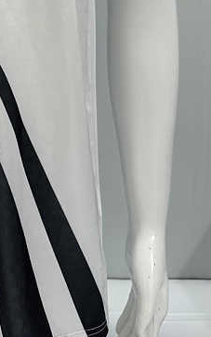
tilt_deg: -3.4
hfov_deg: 21.4
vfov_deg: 33.7
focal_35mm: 56
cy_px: 13
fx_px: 515
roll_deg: -0.2
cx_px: -47
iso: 200
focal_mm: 6.76
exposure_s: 1/121
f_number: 1.78
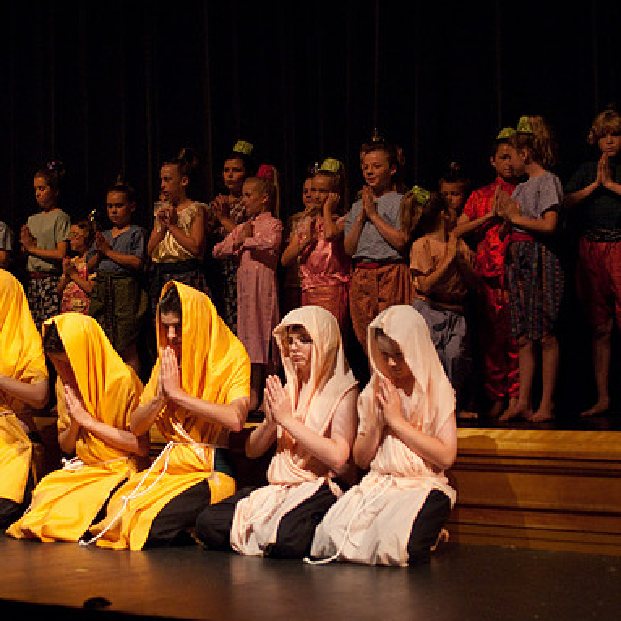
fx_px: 1373
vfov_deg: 25.5
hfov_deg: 25.4
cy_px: 311
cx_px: 235
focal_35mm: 68
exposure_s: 1/125
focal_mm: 35
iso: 1000
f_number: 2.8
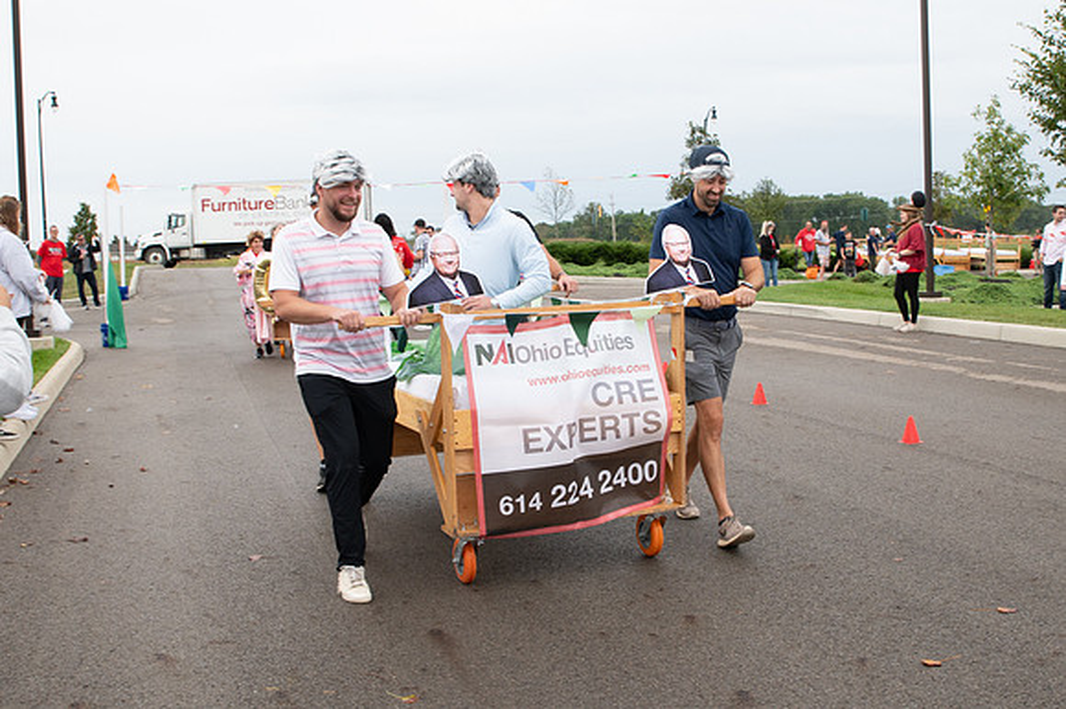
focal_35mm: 41
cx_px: 580
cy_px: 350
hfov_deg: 47.8
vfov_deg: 32.9
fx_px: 1201
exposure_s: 1/200
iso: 640
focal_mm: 24
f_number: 10
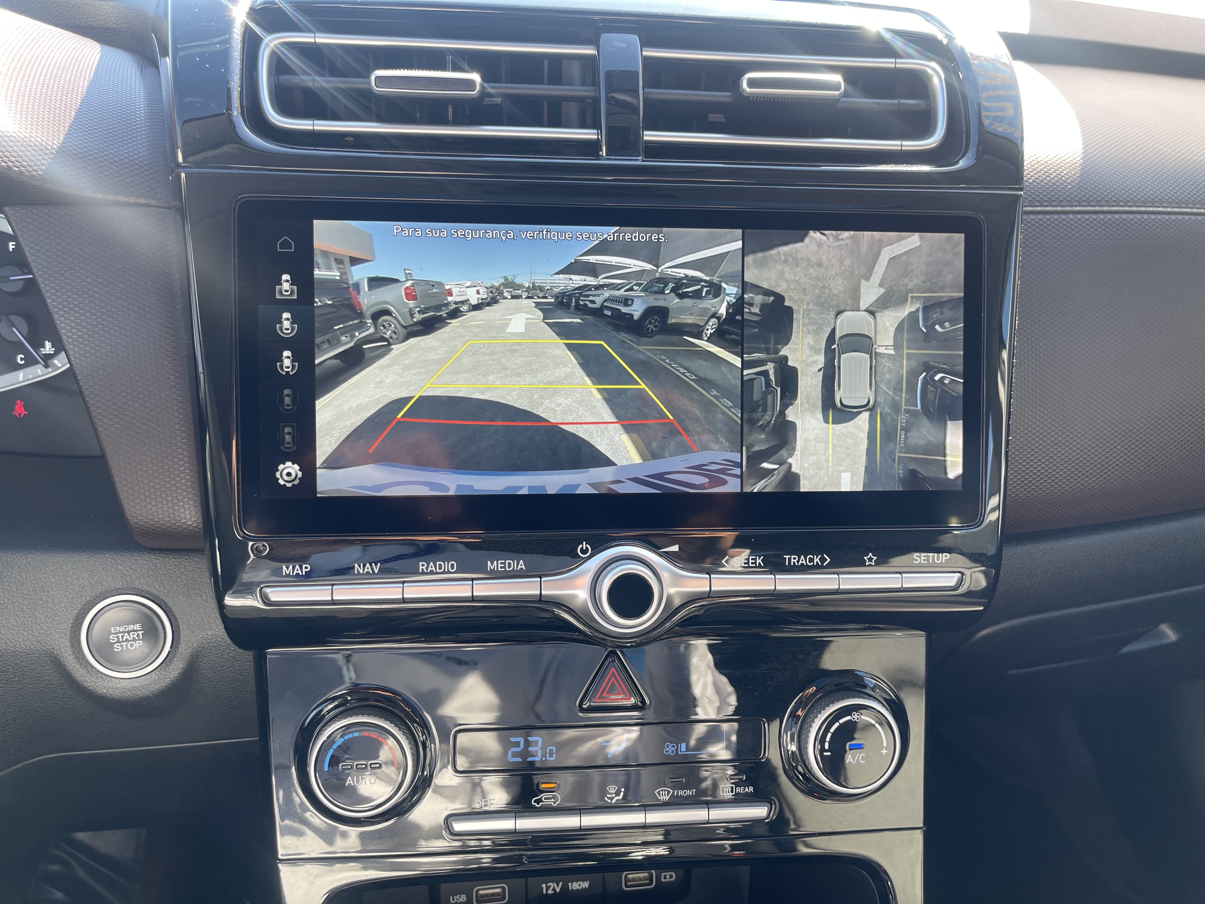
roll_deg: -2.4
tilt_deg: -27.4
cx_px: 602
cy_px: 452
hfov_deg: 69.4
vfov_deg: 54.9
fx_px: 870
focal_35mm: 25
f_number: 1.6
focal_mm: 5.1
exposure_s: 1/121
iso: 64
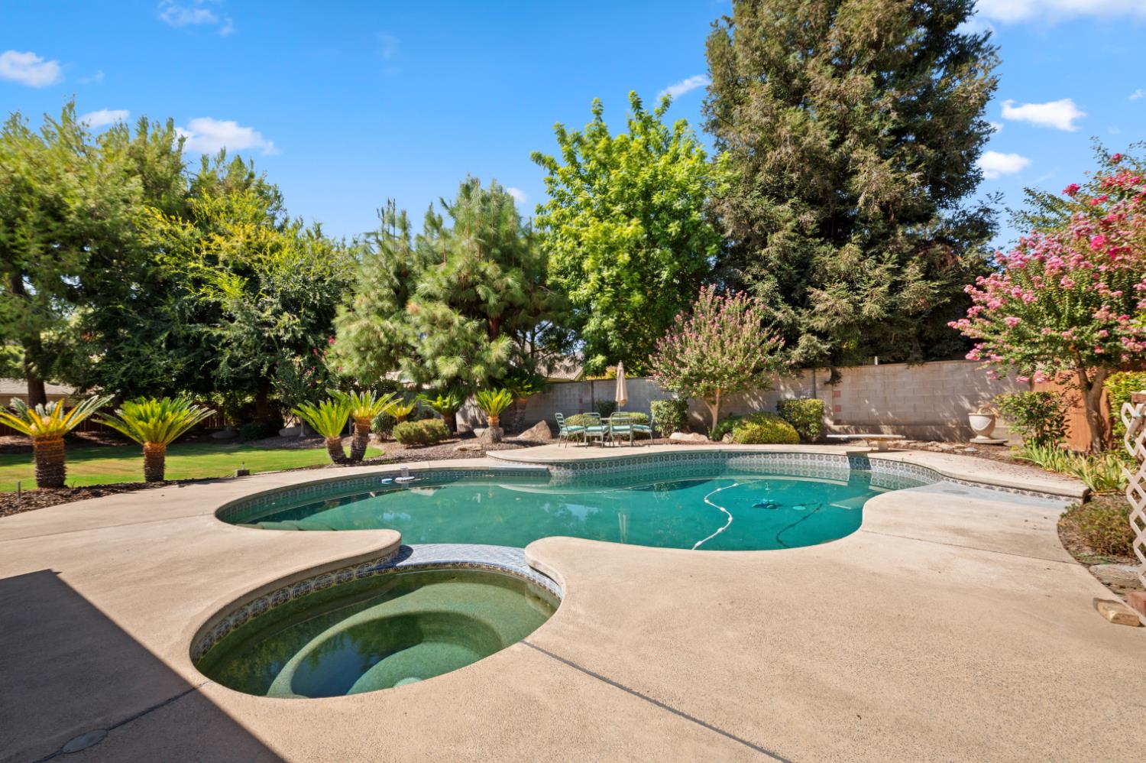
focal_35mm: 14
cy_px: 382
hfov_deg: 104.3
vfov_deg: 81.1
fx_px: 445
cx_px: 573
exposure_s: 1/100
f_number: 9
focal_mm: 14
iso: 250
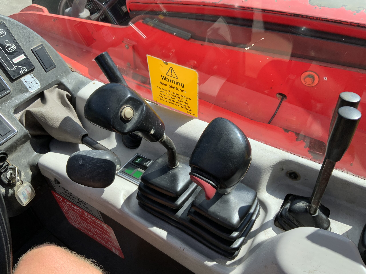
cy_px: 137
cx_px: 183
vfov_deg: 48.2
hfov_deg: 61.7
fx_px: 307
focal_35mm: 29
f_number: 1.8
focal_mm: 3
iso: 16
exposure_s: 1/439
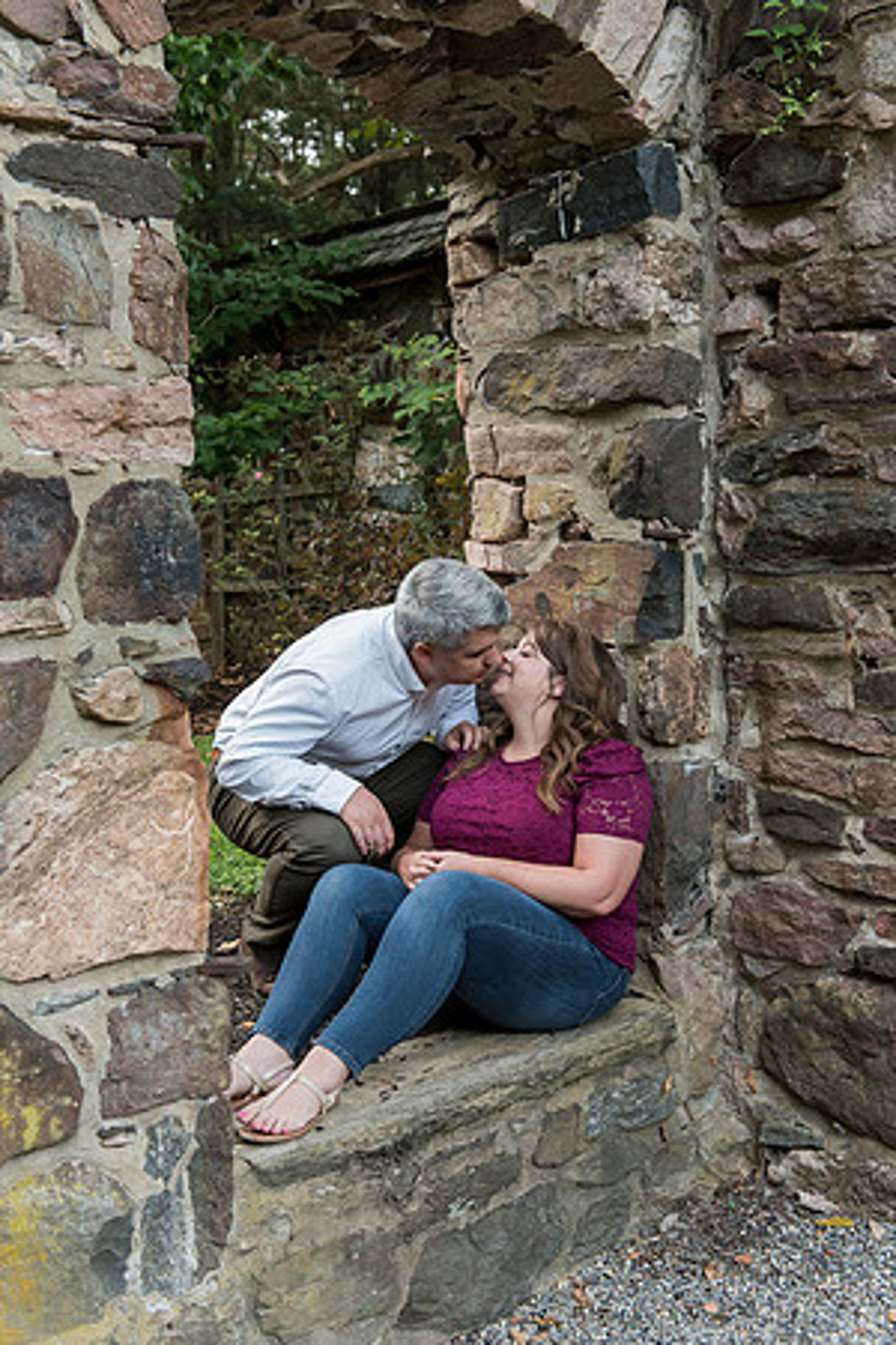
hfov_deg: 29.9
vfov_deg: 43.6
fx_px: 1680
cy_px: 672
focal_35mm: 45
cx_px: 448
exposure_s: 1/125
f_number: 4.5
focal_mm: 45
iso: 1600
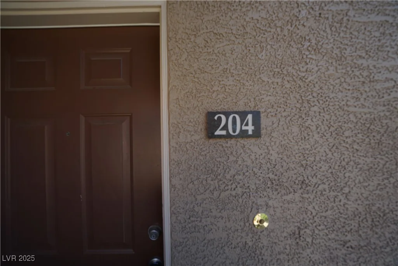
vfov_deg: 90.0
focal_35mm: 12
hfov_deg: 112.6
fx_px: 133
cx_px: 199
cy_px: 133
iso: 200
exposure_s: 1/250
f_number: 5
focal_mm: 12
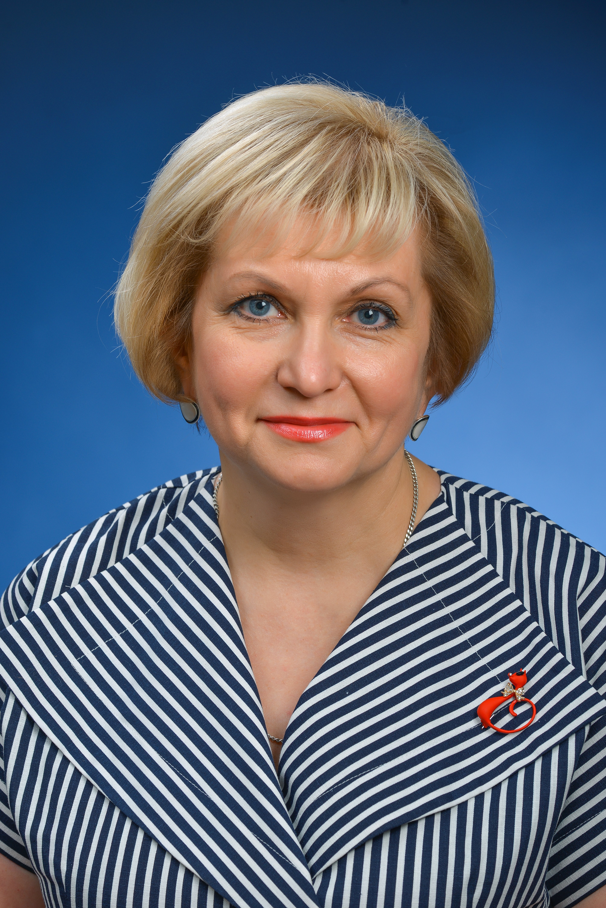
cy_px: 454
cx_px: 303
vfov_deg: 12.8
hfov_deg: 8.6
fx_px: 4036
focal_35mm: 160
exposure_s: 1/160
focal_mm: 160
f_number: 8
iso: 100
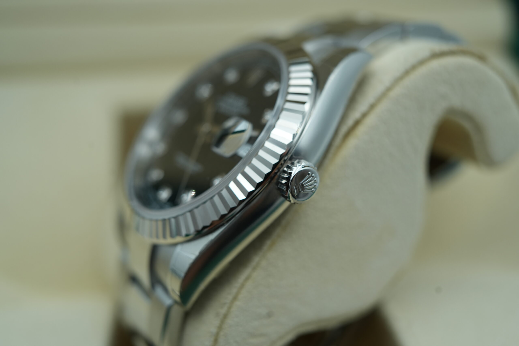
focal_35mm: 35
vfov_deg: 37.9
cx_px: 260
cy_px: 173
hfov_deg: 54.4
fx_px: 505
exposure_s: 1/250
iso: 400
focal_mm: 35
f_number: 5
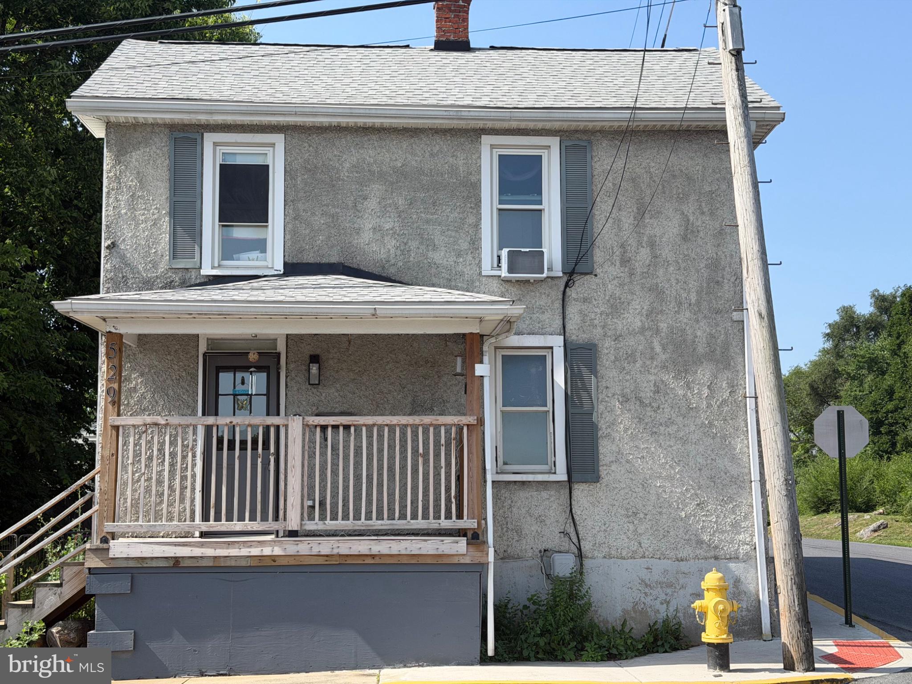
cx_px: 456
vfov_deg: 30.3
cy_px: 342
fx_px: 1265
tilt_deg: +7.9
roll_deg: +0.6
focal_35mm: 48
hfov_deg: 39.7
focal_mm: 6.76
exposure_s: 1/3096
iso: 64
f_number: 1.78
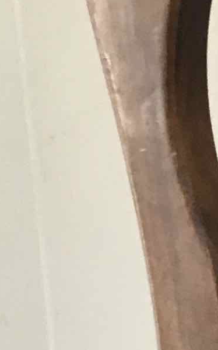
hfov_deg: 5.9
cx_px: 644
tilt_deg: -18.2
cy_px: 685
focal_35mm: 207
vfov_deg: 9.5
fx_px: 1969
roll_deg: +1.9
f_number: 2.2
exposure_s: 1/33
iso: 100
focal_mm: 4.15
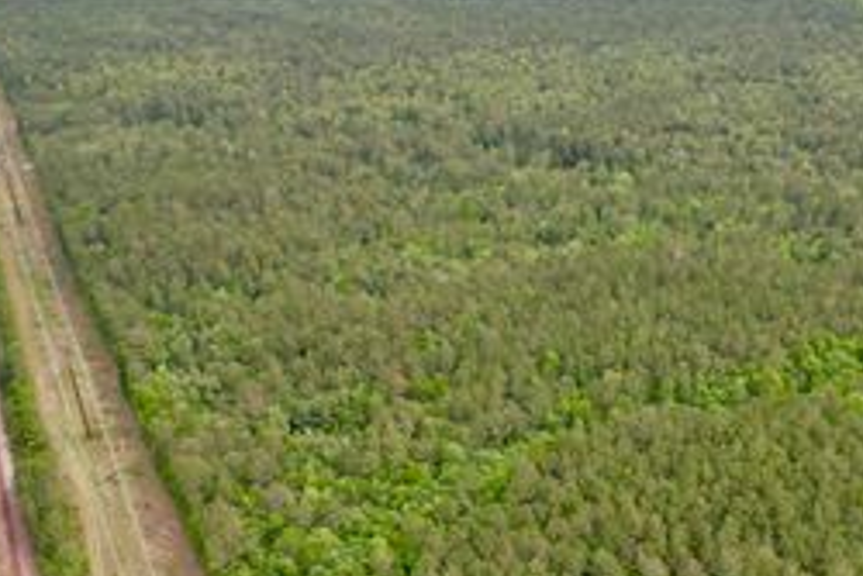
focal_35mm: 44
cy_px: 447
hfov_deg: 43.1
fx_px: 1055
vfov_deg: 30.0
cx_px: 649
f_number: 2.8
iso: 100
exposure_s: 1/640
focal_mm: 8.38
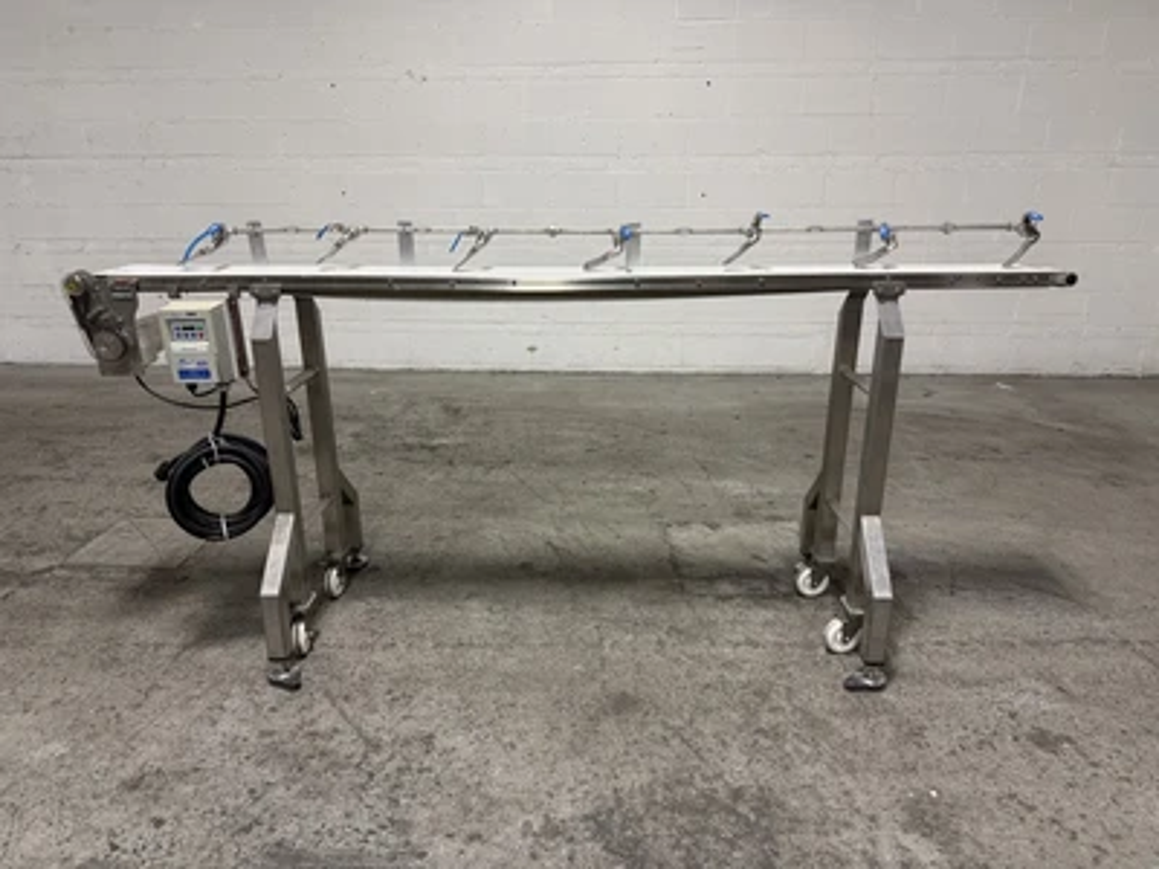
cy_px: 434
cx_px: 580
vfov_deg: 56.8
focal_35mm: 24
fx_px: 804
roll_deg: +1.1
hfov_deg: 71.6
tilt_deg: -19.1
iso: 160
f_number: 1.78
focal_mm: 6.76
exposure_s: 1/60
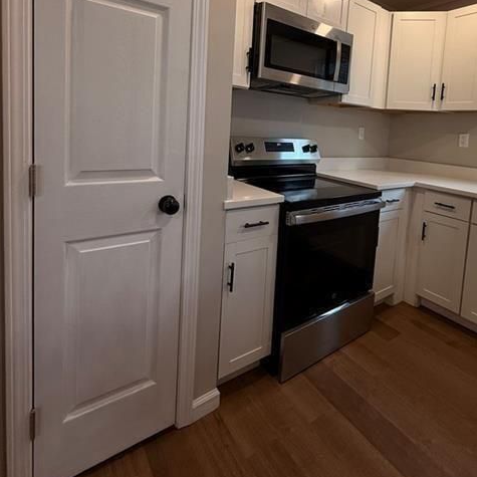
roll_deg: -3.6
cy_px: 155
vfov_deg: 72.3
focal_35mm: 20
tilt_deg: -3.9
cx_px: 269
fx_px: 312
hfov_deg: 74.5
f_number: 2.2
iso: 100
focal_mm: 2.22
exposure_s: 1/120
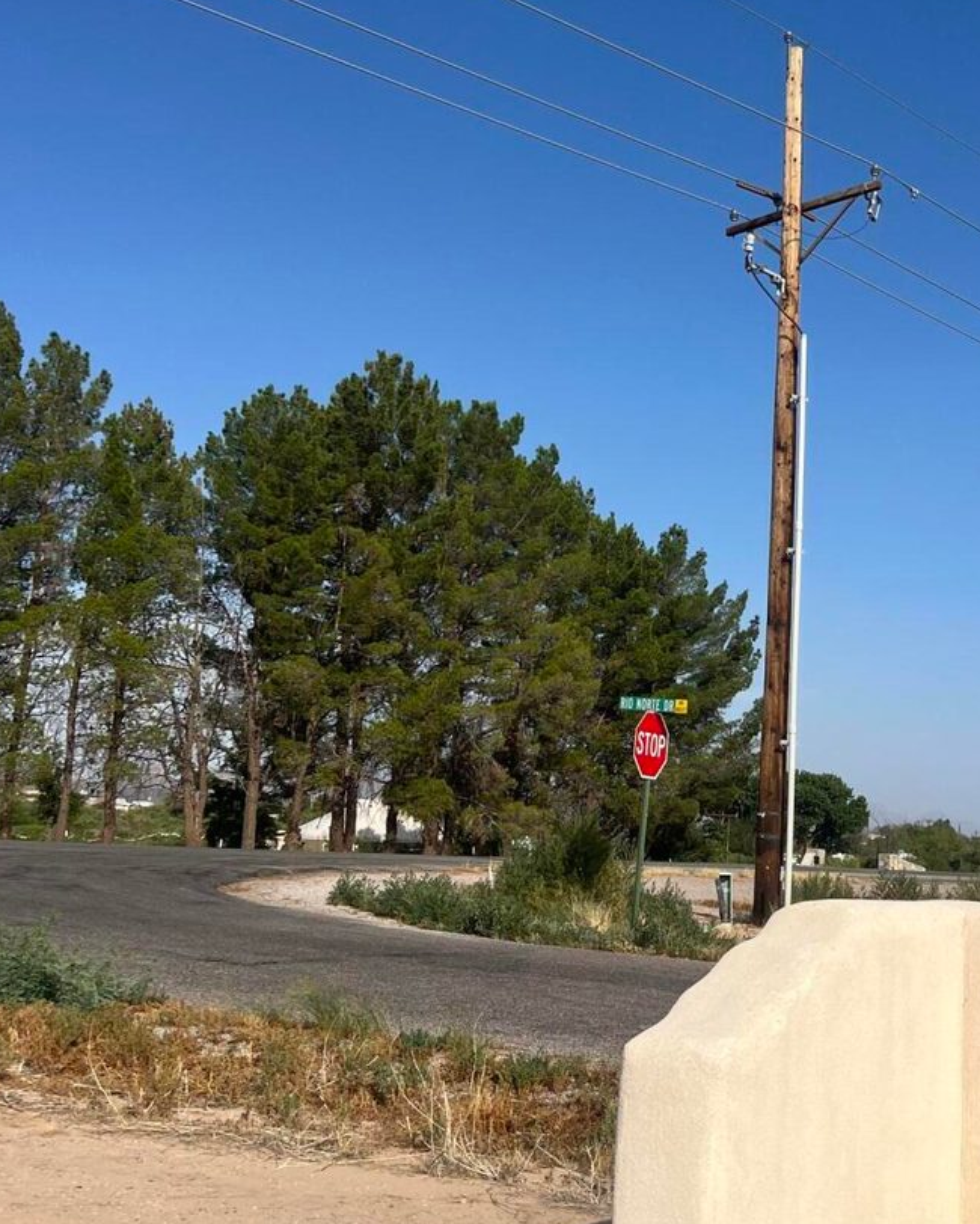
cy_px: 588
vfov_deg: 37.3
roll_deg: -3.8
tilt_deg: +9.7
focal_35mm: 50
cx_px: 743
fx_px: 1812
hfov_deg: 29.7
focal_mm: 5.7
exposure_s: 1/5882
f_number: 1.5
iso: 50
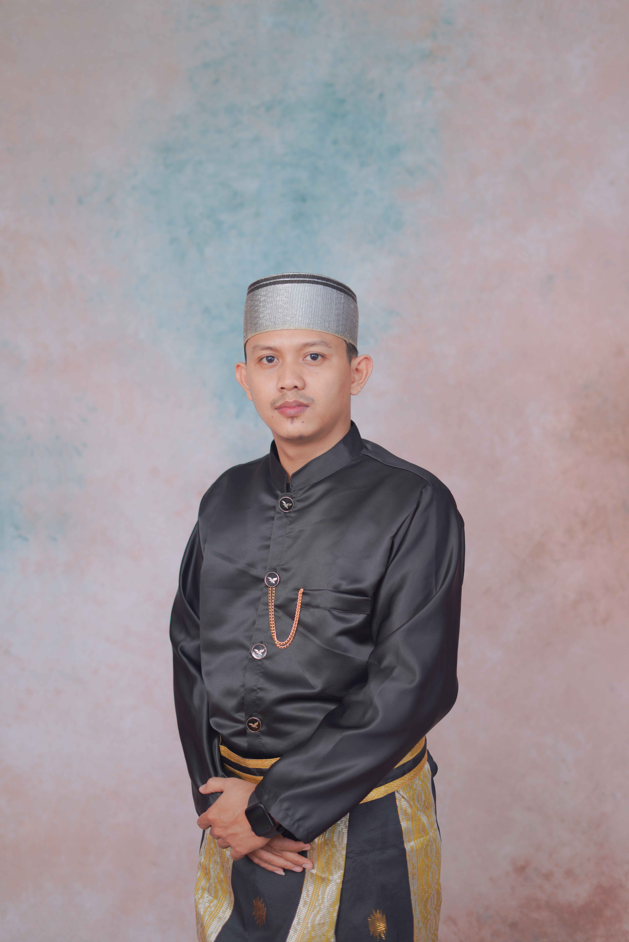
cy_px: 471
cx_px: 314
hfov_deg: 27.0
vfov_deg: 39.6
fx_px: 1310
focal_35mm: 50
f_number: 2.2
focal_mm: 50
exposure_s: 1/125
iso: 100
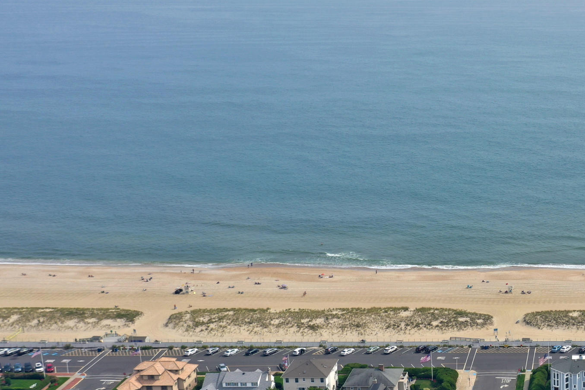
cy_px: 214
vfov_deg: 21.9
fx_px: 1007
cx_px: 623
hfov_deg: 29.6
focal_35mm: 62
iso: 100
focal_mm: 10.3
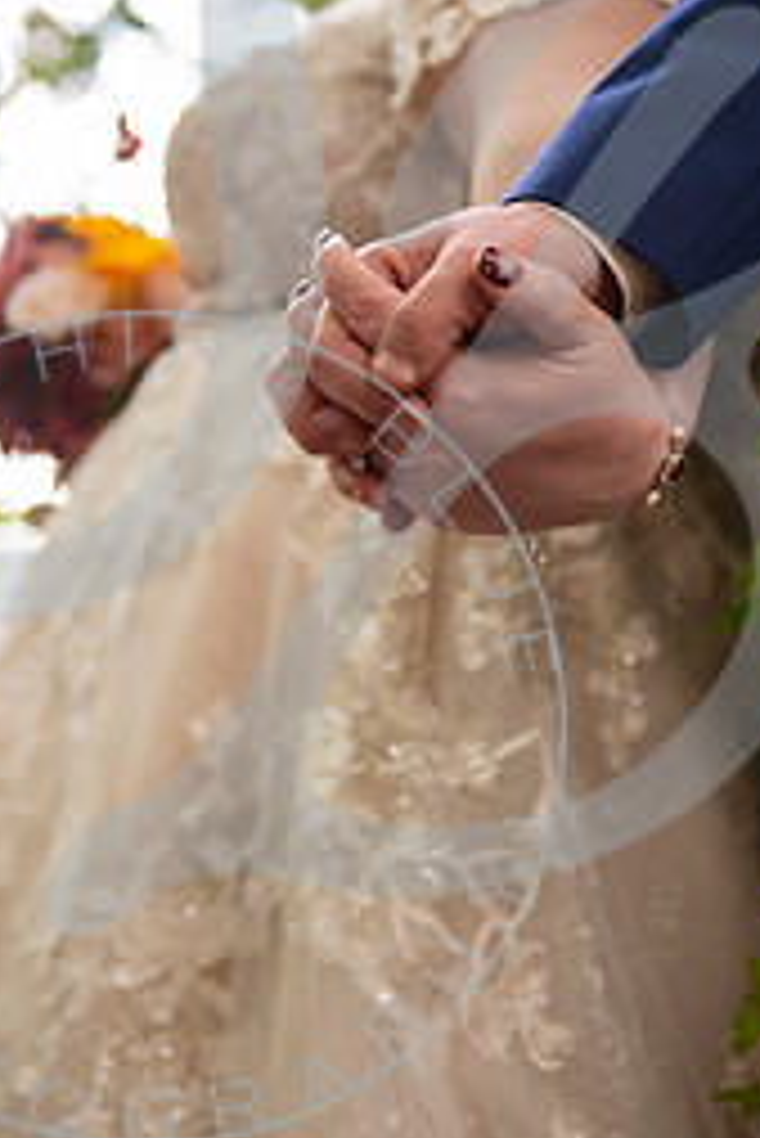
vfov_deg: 25.2
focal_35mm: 80
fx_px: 2530
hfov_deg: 17.1
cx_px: 351
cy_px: 387
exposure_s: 1/200
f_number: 2.8
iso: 400
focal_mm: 45
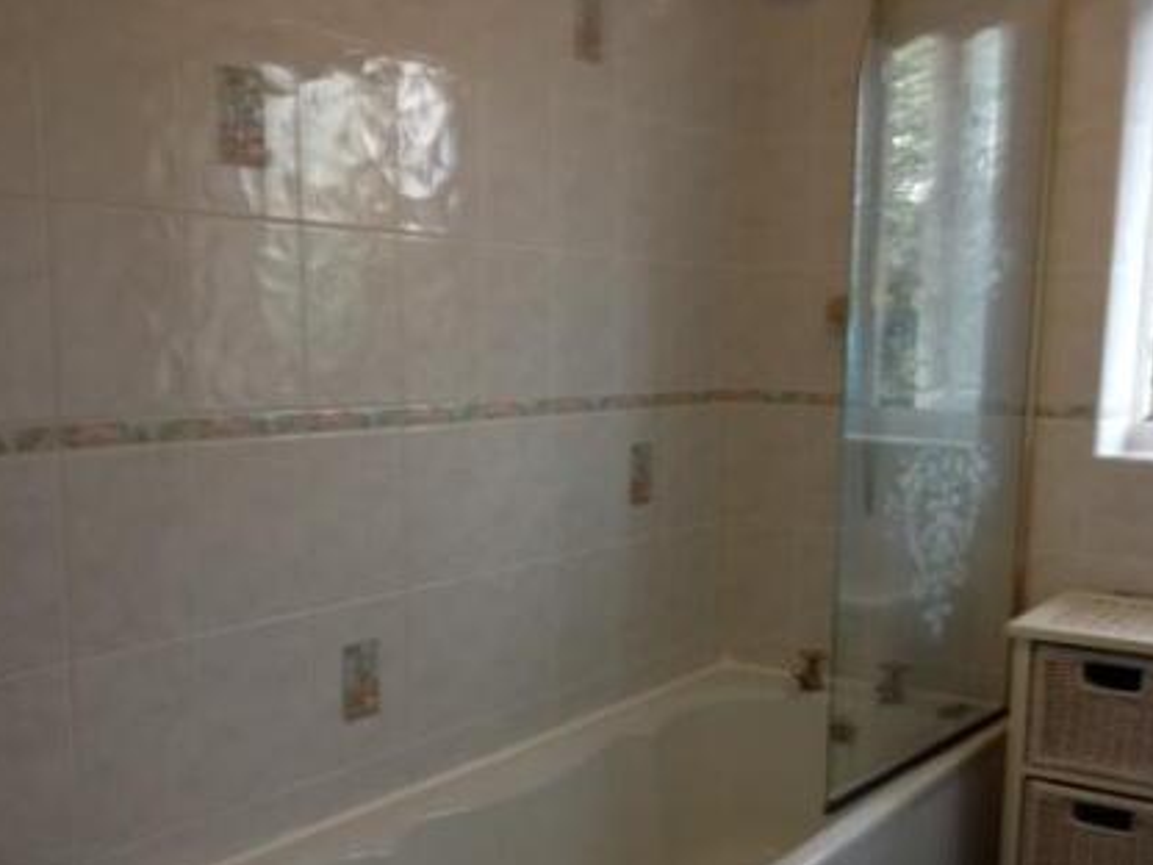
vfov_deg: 29.4
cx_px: 703
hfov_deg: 38.7
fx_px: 1632
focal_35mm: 49
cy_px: 600
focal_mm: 4.28
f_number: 2.4
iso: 100
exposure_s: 1/20
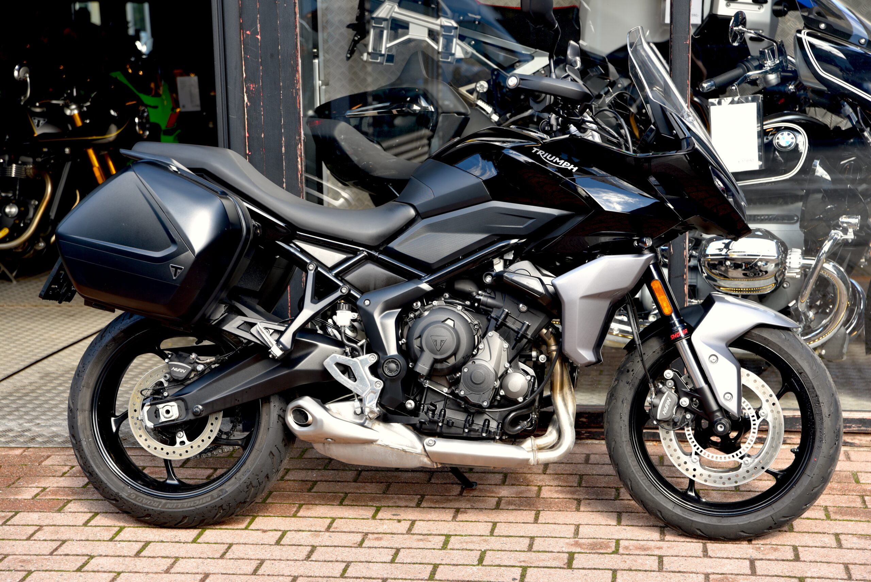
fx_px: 1694
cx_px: 436
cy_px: 291
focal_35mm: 70
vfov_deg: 19.5
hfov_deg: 28.8
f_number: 4.5
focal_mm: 70
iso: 100
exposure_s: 1/80
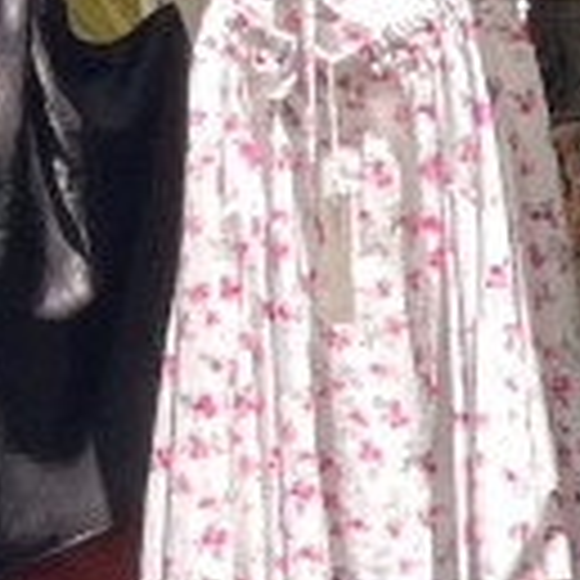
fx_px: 4057
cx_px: 2666
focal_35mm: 214
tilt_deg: -0.2
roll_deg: +1.1
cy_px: 405
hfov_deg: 6.1
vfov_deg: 8.2
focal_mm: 4.2
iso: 32
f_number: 1.6
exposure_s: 1/493
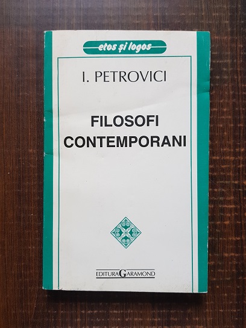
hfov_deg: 53.1
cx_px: 123
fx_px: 246
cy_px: 164
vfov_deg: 67.3
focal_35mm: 26
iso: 200
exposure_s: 1/24
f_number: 1.7
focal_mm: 4.3
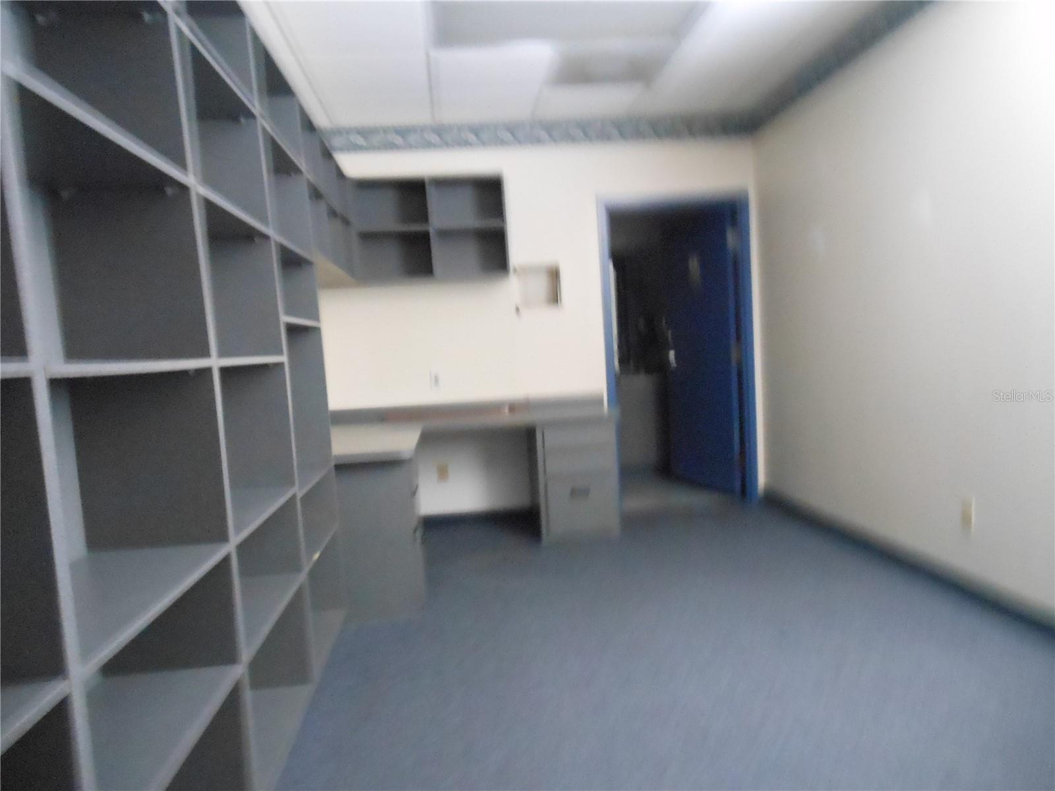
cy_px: 396
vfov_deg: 54.9
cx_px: 528
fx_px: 762
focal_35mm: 25
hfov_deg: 69.4
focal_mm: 4.5
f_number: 3.2
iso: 800
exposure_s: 1/2
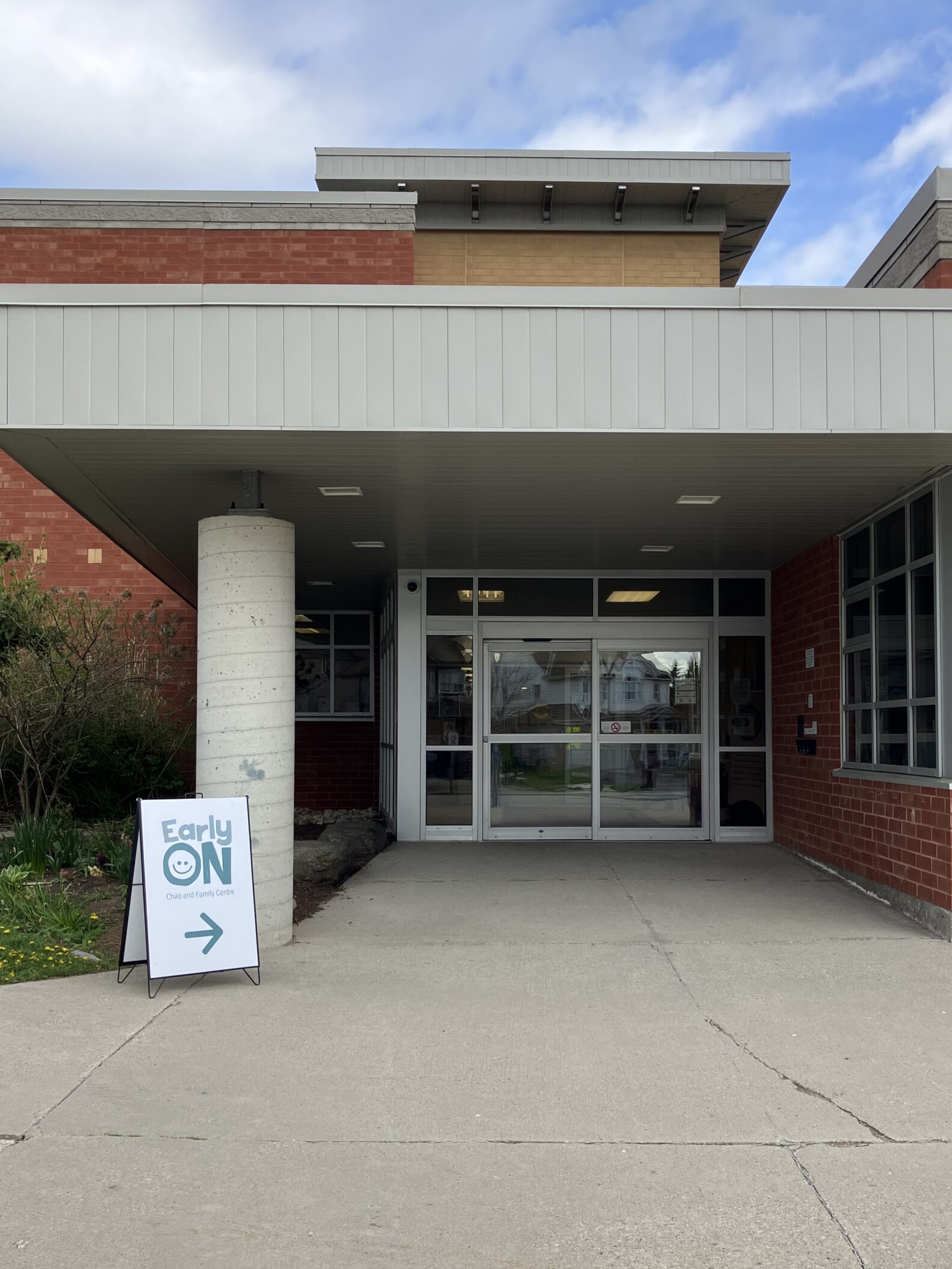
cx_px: 520
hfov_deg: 41.8
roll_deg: +0.0
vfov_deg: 53.8
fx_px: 1247
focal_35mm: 34
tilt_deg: +1.9
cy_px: 707
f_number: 1.8
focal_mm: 3.99
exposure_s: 1/1080
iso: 32
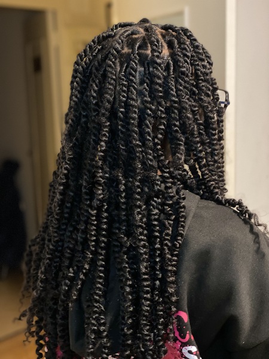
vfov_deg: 36.8
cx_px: 134
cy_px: 180
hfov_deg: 28.0
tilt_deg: -9.2
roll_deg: +1.4
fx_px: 539
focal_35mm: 52
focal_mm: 6
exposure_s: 1/14
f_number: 2
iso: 400
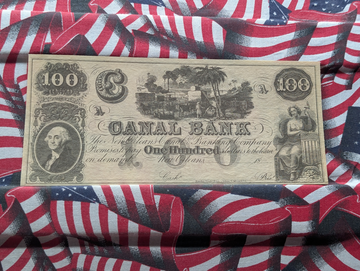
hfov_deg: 38.9
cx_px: 180
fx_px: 510
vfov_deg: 29.7
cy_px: 136
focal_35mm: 49
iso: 29
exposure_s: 1/55.2
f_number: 1.68
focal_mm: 6.9
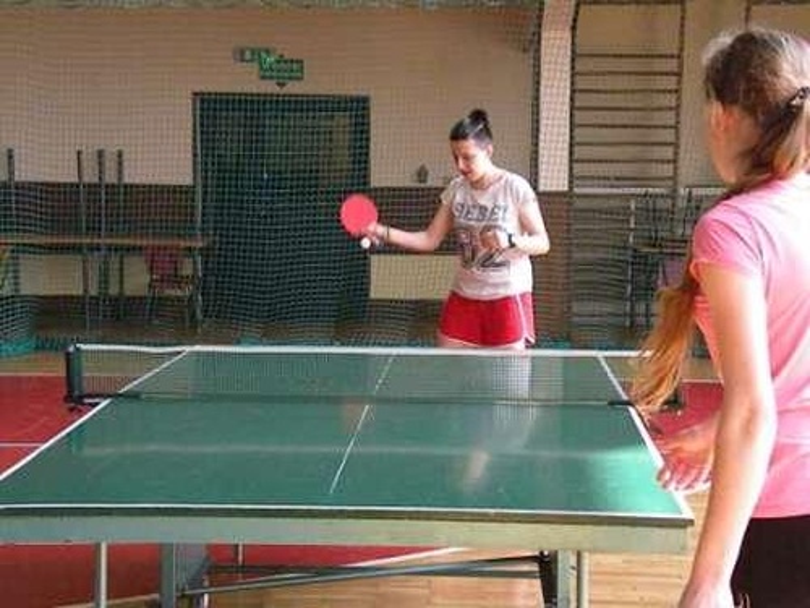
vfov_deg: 21.9
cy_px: 304
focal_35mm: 67
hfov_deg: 29.0
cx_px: 405
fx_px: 1568
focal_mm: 11.9
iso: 1600
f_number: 3.5
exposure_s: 1/170
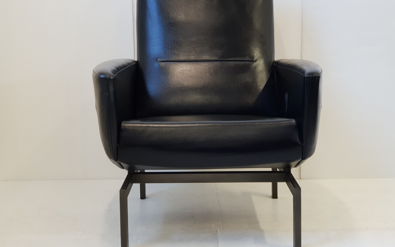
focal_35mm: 56
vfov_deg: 23.1
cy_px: 110
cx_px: 195
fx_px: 603
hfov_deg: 36.3
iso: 200
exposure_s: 1/33
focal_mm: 6
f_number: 2.4
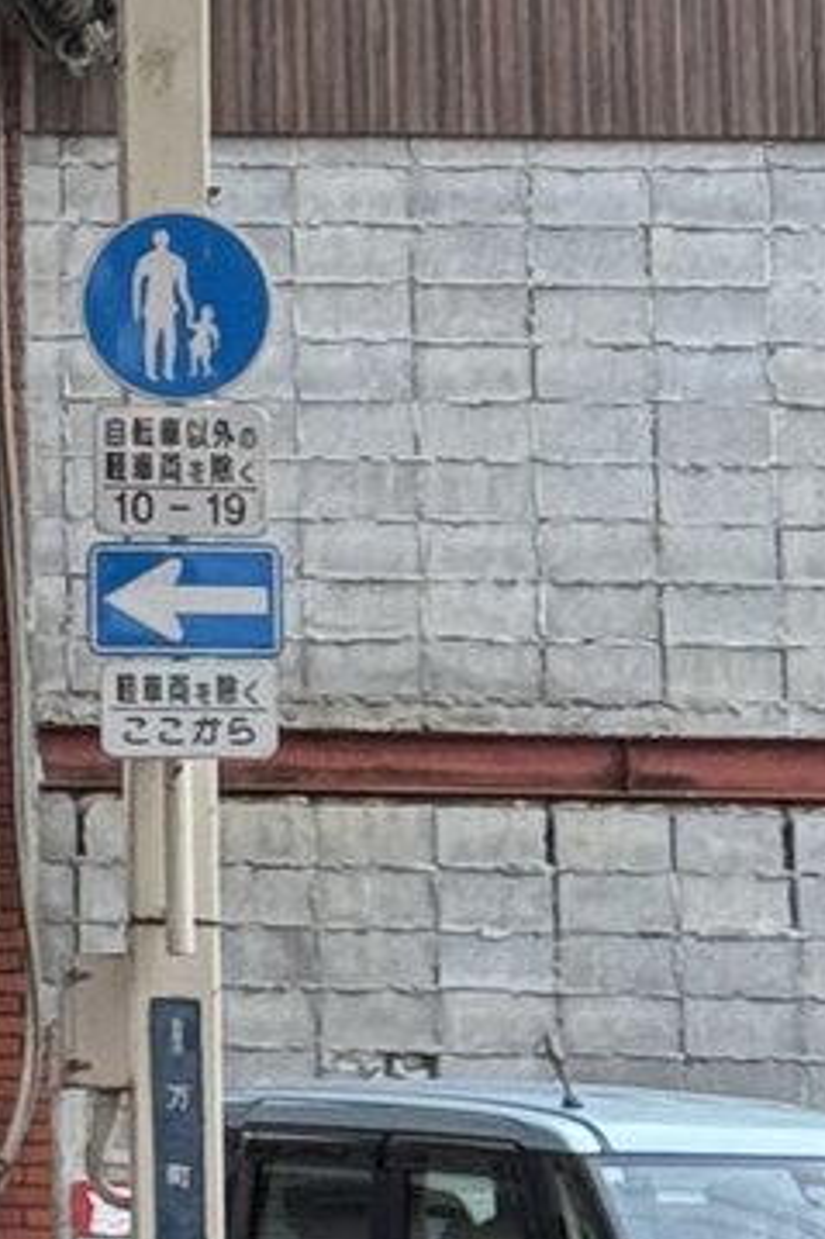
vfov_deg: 7.0
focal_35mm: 285
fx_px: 9806
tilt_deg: +12.0
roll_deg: -0.4
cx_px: -911
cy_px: -997
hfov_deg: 4.7
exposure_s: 1/514
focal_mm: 6.76
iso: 64
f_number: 1.78
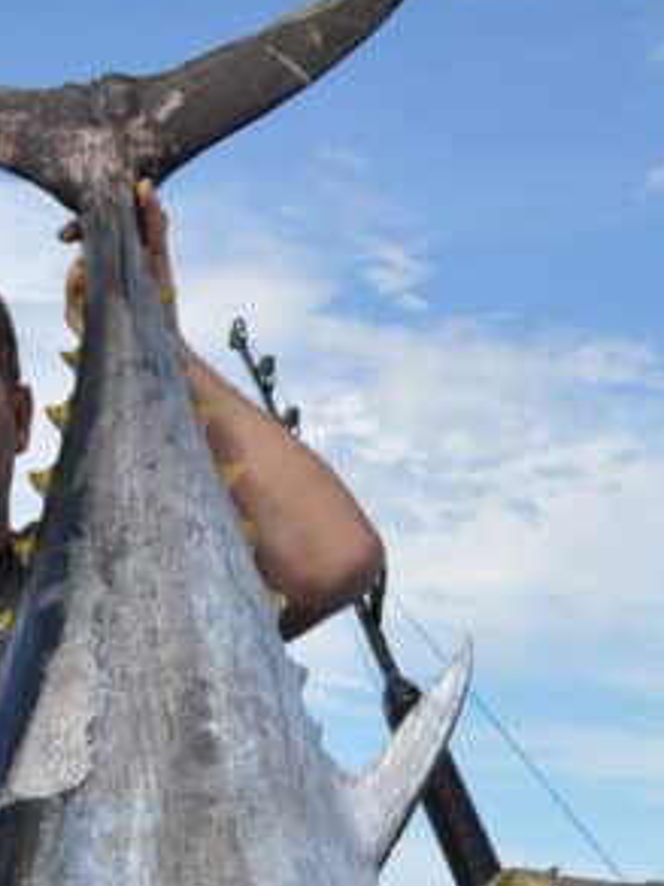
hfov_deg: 14.3
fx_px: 2583
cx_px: -70
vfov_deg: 18.4
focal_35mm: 101
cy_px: 1080
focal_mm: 20
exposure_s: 1/400
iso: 200
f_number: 10
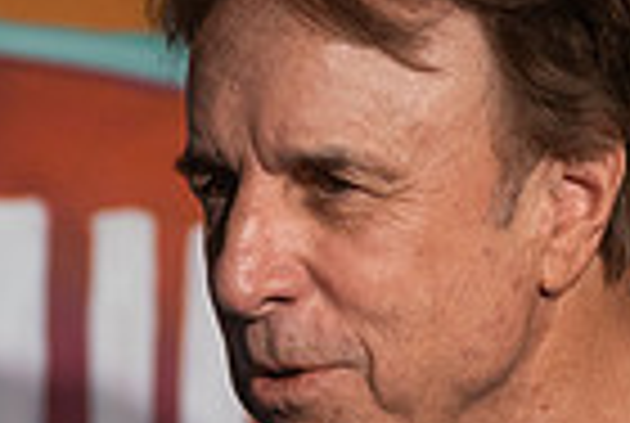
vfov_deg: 2.3
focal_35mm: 599
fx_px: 10505
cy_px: 457
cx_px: 432
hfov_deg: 3.4
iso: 2000
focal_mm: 145
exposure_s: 1/320
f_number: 3.5
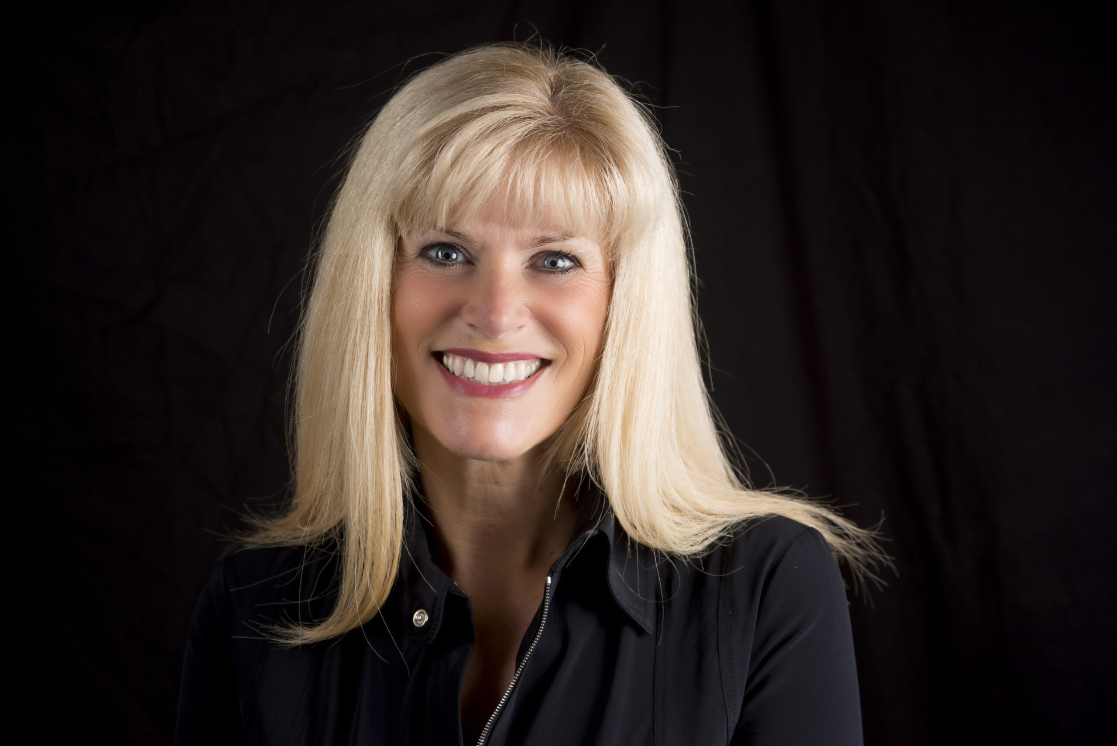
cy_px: 373
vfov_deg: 17.1
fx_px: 2483
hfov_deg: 25.4
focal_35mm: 80
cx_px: 558
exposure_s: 1/125
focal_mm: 80
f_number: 7.1
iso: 200
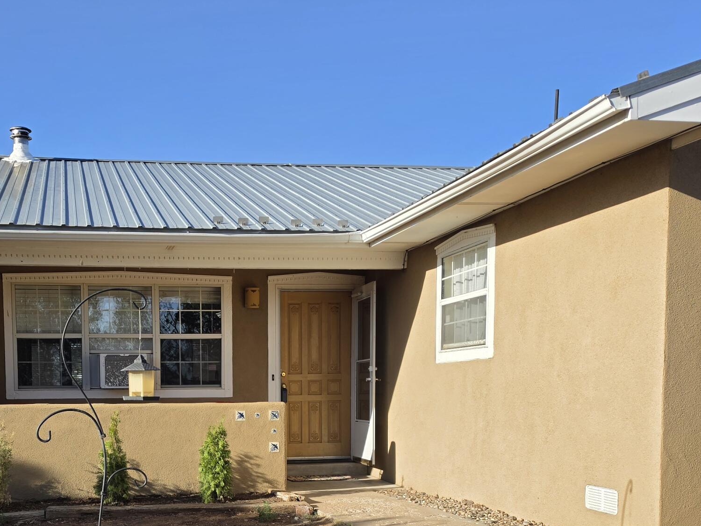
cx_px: 211
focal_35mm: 46
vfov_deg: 30.3
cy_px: 466
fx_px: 932
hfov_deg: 40.5
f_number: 1.4
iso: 64
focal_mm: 6.5
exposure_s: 1/4055
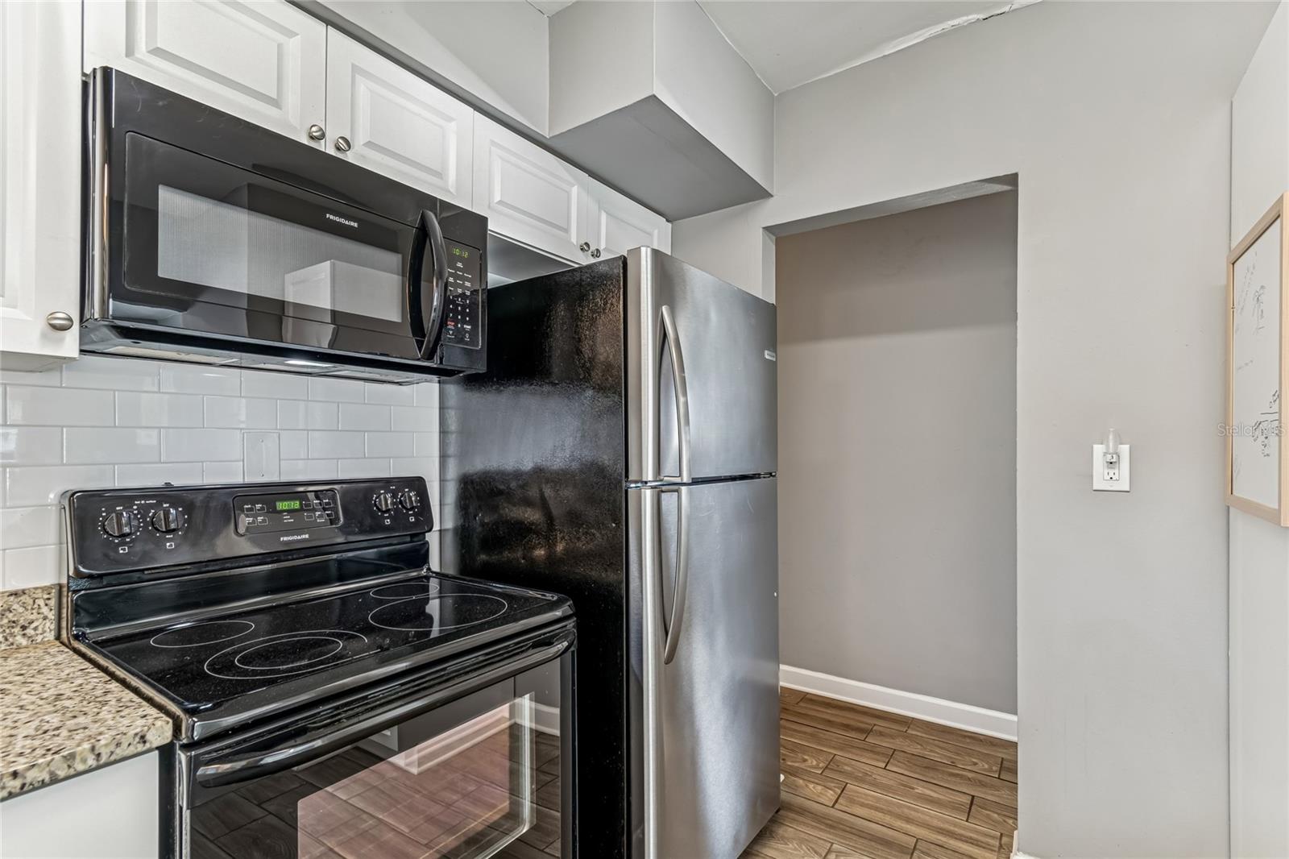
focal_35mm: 15
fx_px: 537
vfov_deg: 77.3
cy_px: 430
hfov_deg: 100.4
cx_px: 644
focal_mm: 10
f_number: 7.1
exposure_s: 1/1.67
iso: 100
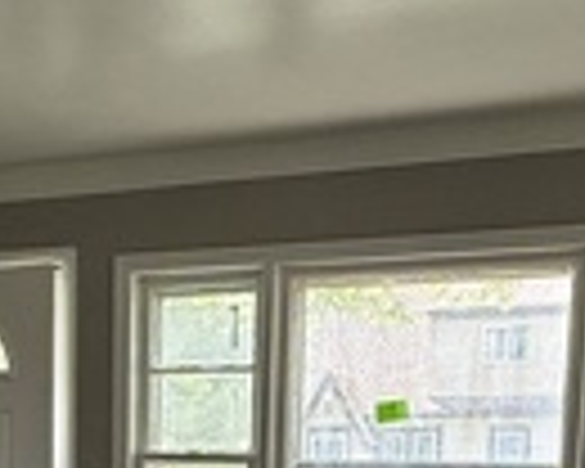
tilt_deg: -9.3
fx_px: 1212
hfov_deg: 26.3
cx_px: 61
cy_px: 639
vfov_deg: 19.8
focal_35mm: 70
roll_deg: -0.4
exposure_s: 1/99
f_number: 2.2
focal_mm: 2.22
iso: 125
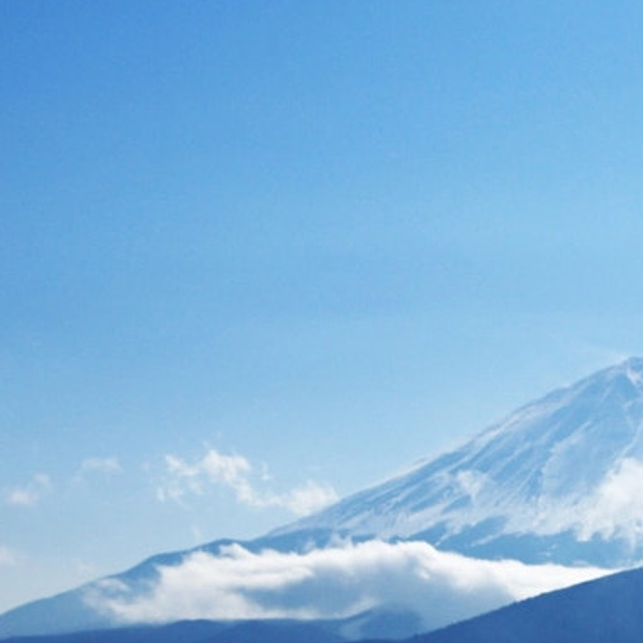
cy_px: 551
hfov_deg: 14.1
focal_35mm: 122
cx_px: 641
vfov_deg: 14.2
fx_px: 2564
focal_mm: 23
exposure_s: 1/2500
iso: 100
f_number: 6.3
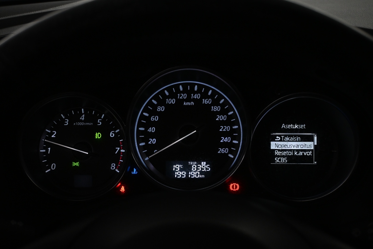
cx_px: 186
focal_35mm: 54
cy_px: 124
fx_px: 559
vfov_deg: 25.1
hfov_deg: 36.9
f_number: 5.3
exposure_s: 1/125
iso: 1600
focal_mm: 36
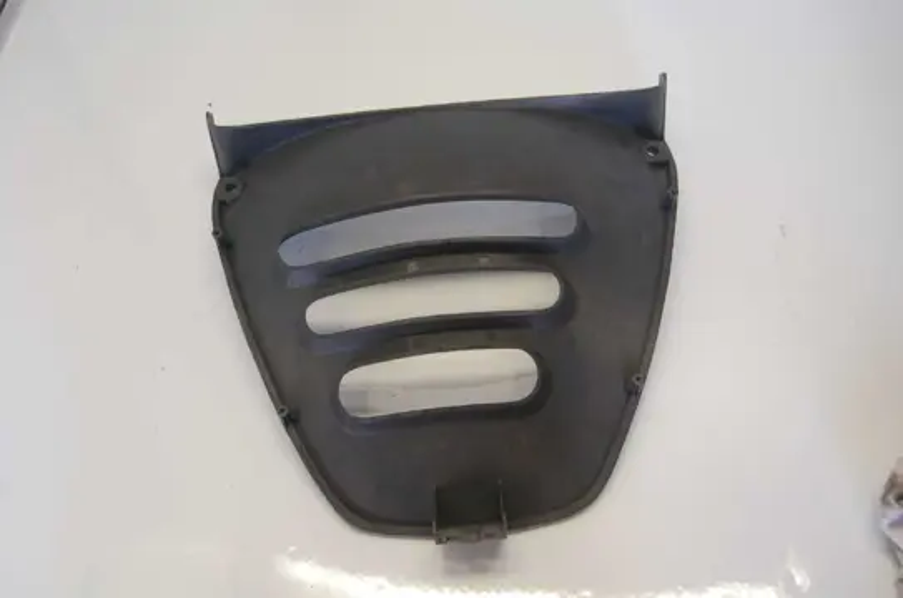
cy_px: 299
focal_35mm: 39
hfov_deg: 49.6
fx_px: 977
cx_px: 452
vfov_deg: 34.1
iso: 400
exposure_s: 1/80
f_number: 4.5
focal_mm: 26
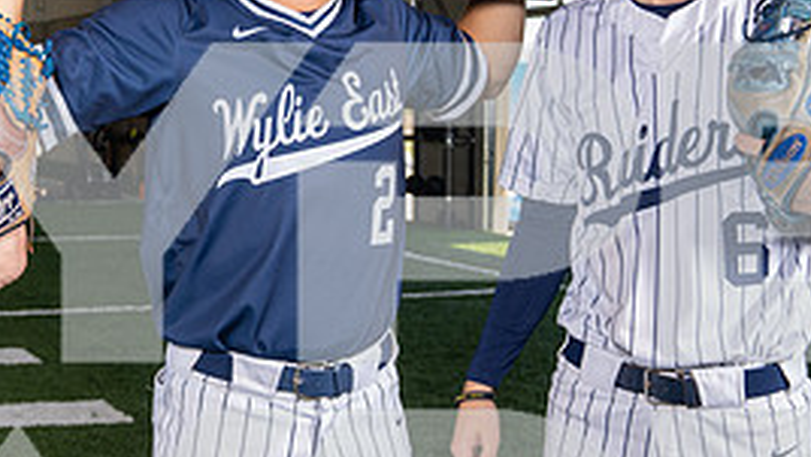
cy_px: 204
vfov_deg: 17.7
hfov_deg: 30.6
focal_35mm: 68
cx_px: 239
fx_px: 1463
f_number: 5.6
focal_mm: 30
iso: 200
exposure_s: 1/200
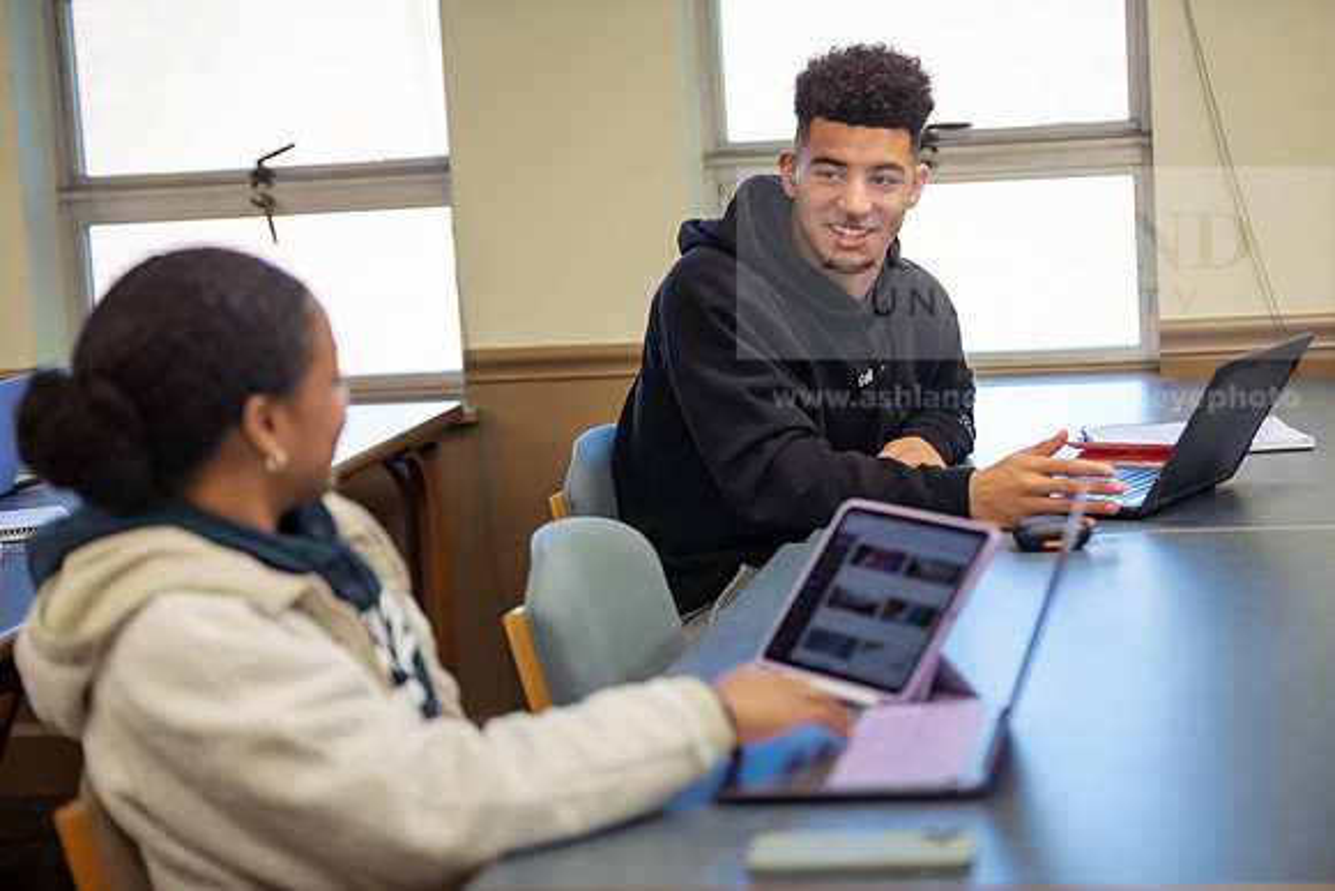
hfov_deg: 23.6
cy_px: 446
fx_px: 3190
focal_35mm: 86
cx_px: 668
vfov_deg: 15.9
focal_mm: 86
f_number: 2.8
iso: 1250
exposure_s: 1/200
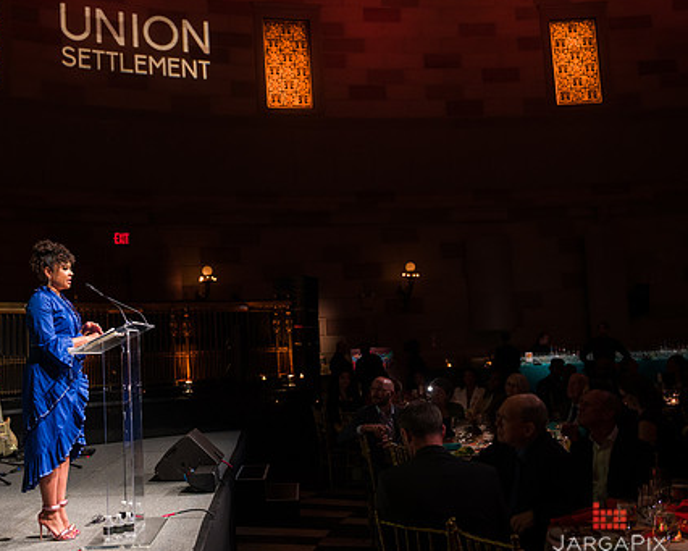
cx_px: 239
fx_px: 754
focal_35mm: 37
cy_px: 275
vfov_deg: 40.1
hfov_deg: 48.4
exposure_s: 1/250
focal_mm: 29
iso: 3200
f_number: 4
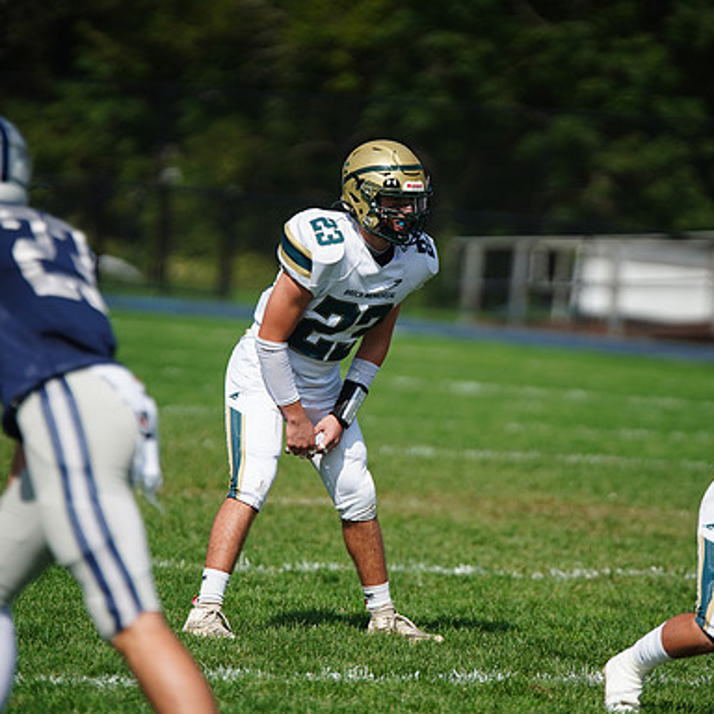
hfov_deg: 4.6
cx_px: 385
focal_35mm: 385
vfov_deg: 4.6
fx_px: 8984
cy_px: 358
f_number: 2.8
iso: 400
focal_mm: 300
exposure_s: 1/8000
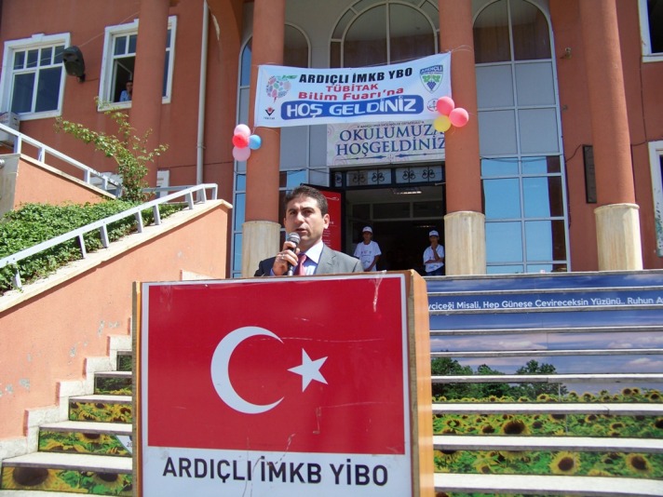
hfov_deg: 55.4
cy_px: 248
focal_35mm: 33
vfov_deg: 42.9
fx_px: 632
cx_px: 332
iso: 64
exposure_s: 1/640
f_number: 2.8
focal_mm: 5.85
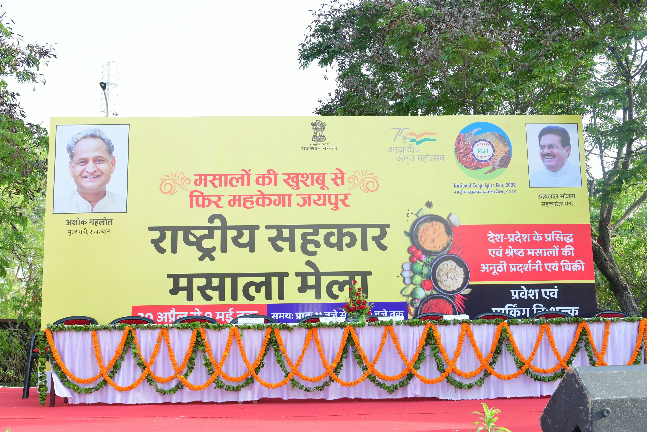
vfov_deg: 35.1
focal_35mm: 38
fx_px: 683
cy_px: 216
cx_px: 324
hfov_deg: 50.7
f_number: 9
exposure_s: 1/200
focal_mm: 38
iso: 800
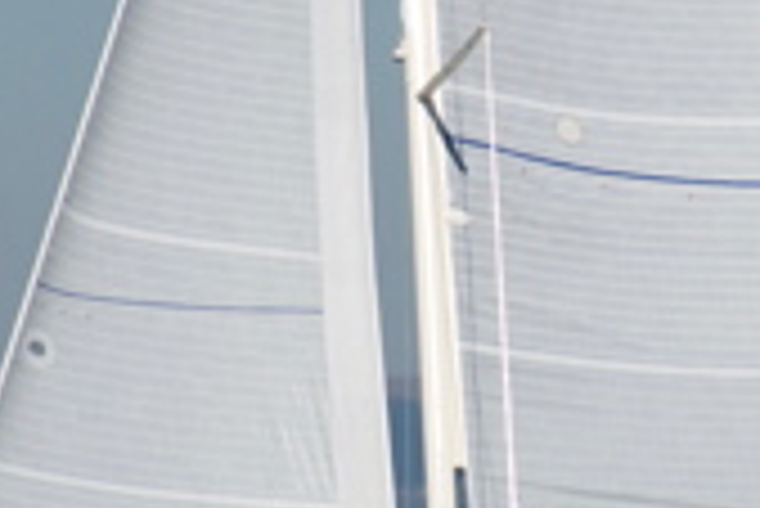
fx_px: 22565
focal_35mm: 1068
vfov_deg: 1.3
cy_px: 97
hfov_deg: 1.9
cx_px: 454
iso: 320
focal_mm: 200
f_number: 6.3
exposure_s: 1/2500
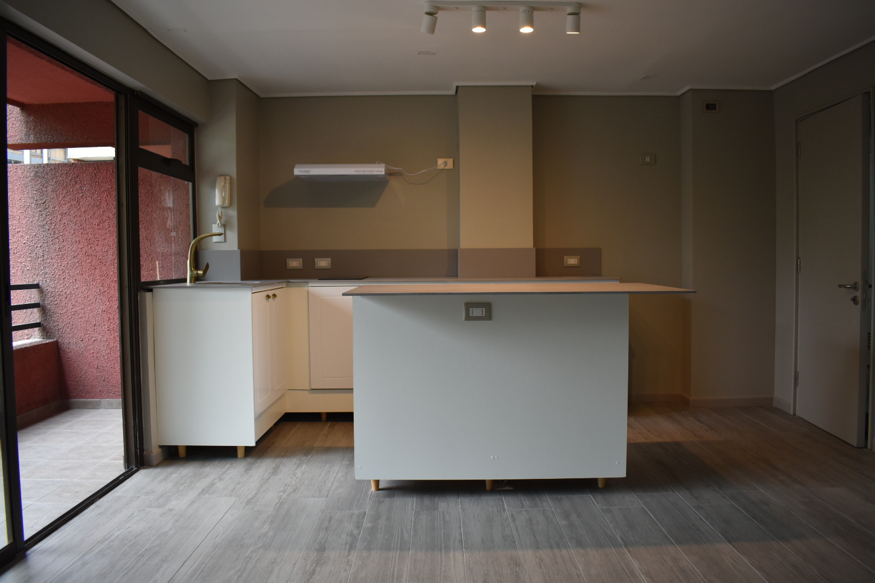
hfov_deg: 67.4
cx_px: 438
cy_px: 292
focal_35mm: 27
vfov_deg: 47.9
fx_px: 656
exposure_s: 1/60
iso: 500
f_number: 4
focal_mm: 18
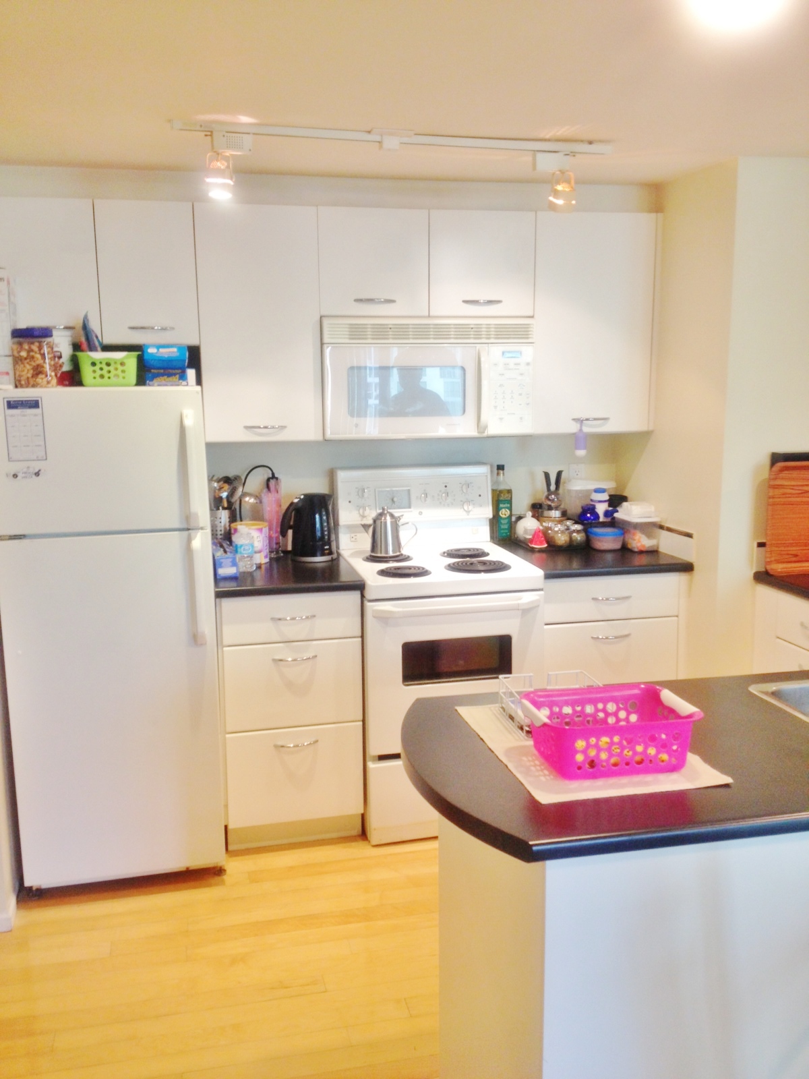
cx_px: 404
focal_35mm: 35
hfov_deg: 40.7
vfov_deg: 52.6
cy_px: 540
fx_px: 1091
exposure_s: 1/20
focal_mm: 4.28
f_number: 2.4
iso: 64
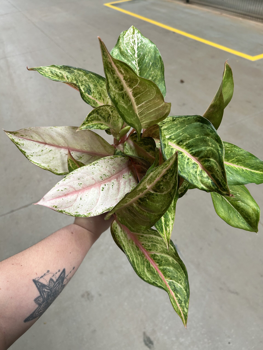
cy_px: 175
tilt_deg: -43.4
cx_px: 132
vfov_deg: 67.3
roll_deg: +4.9
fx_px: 263
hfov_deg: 53.1
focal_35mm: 26
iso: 100
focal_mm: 5.7
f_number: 1.5
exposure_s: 1/121
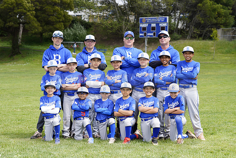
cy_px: 79
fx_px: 616
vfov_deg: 14.6
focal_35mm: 94
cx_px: 118
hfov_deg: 21.7
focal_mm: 94
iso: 100
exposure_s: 1/250
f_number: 6.3
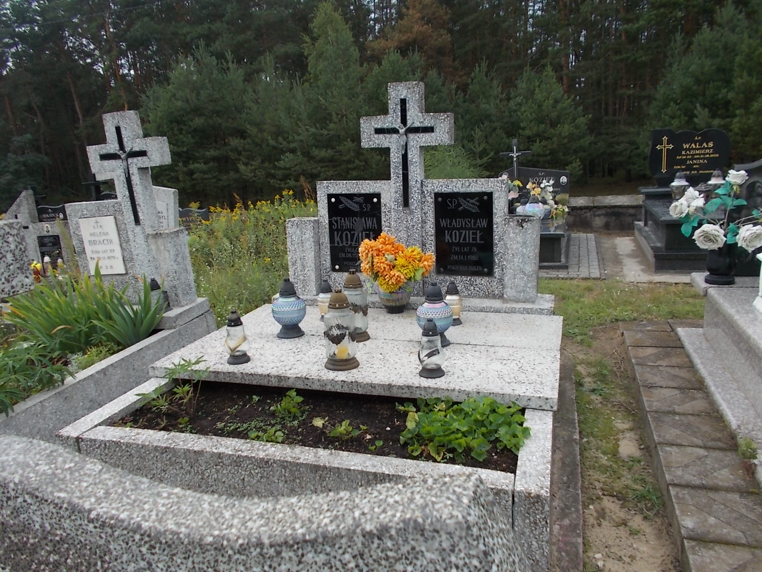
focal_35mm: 26
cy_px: 286
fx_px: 572
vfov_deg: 53.1
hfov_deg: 67.3
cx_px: 381
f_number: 3.2
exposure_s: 1/320
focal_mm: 4.6
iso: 80
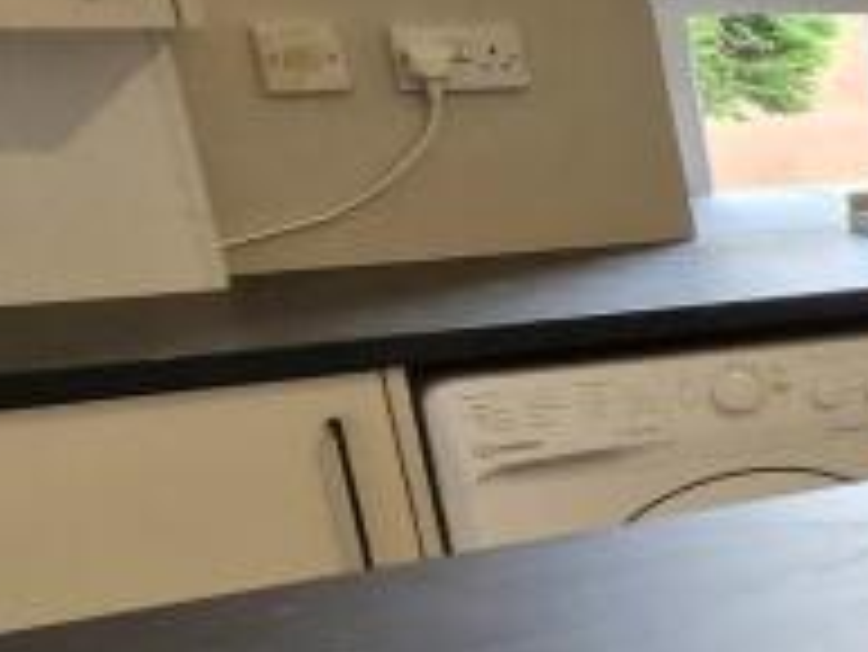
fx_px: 1731
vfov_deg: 21.0
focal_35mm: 69
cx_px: 1938
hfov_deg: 16.5
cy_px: 558
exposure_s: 1/50
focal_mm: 1.74
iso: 80
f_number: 2.2
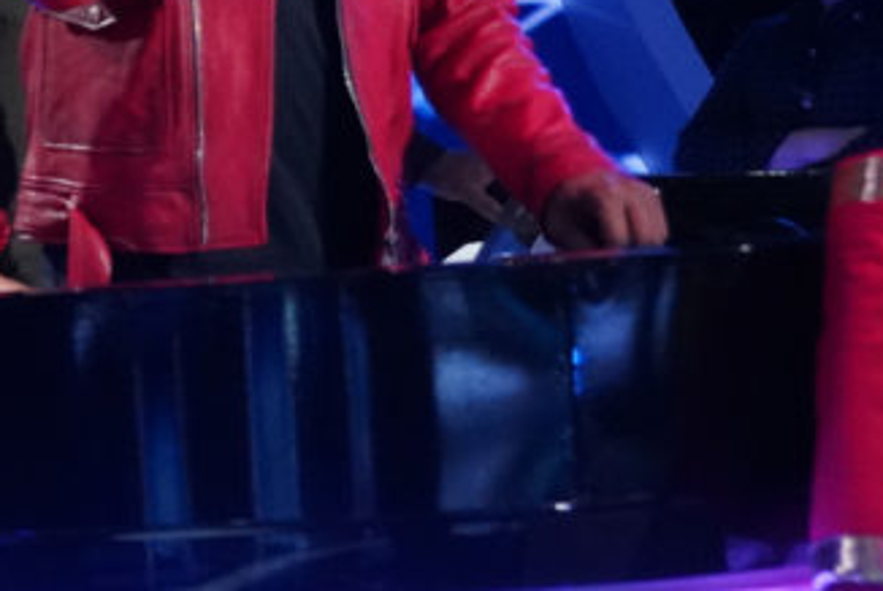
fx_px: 2774
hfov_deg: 15.3
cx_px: -767
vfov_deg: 12.1
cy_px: 115
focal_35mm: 113
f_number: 4
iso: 5000
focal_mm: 24
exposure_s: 1/250
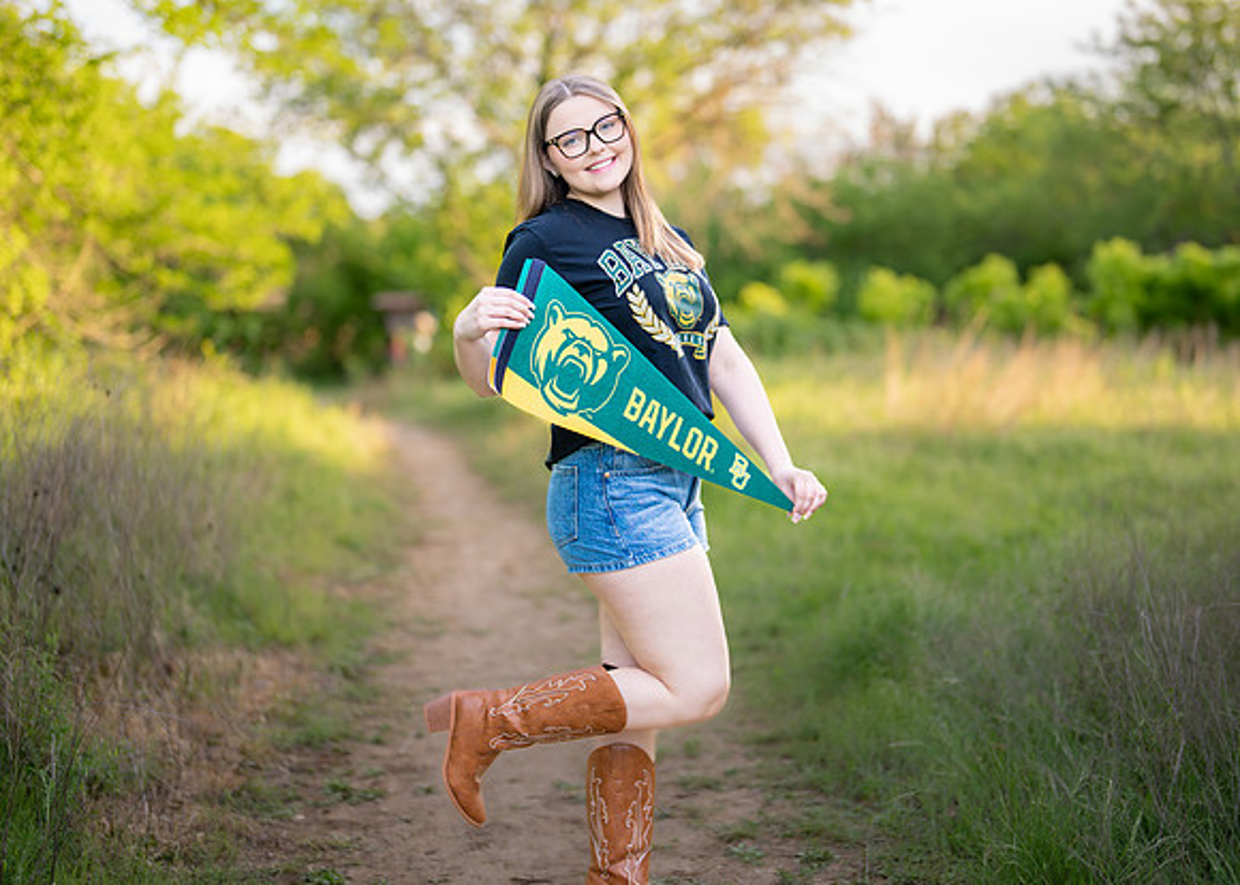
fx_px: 2142
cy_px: 382
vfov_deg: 23.3
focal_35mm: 61
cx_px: 626
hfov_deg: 32.3
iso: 320
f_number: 1.2
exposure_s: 1/1250
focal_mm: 50
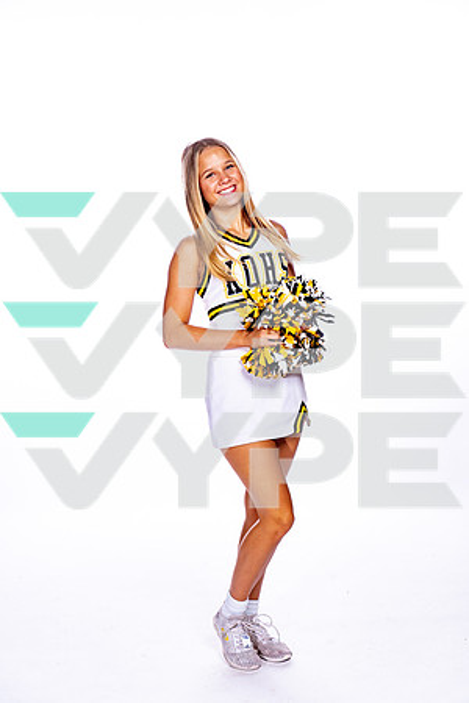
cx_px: 234
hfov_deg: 21.2
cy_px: 352
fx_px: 1251
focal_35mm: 64
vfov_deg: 31.4
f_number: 5.6
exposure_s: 1/250
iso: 100
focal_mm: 64
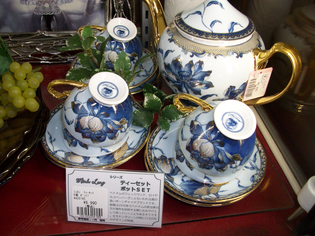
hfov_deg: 58.4
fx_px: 282
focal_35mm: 31
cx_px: 158
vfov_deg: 45.4
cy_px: 118
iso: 180
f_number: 2.9
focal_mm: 5.7
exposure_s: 1/40
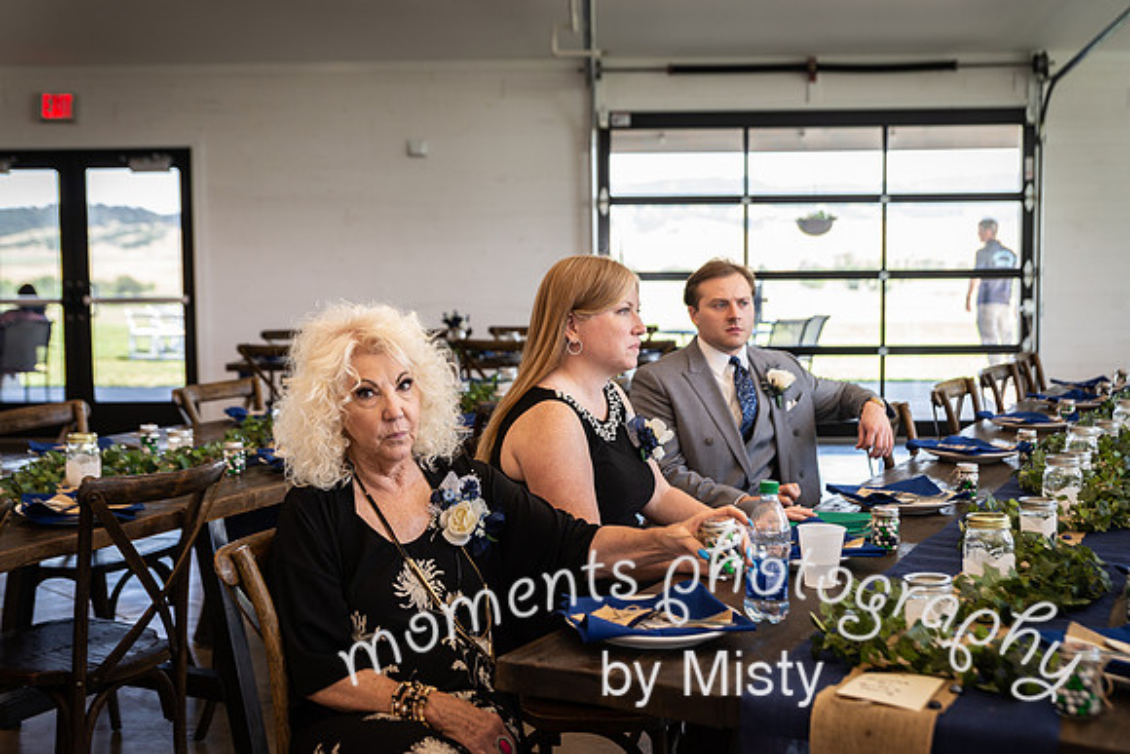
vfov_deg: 29.3
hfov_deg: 42.7
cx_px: 565
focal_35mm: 46
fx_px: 1444
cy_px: 377
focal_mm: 46
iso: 320
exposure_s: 1/125
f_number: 3.2
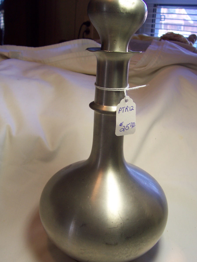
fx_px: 281
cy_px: 131
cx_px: 98
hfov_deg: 38.7
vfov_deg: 50.1
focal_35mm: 37
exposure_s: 1/60
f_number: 2.8
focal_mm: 5.6
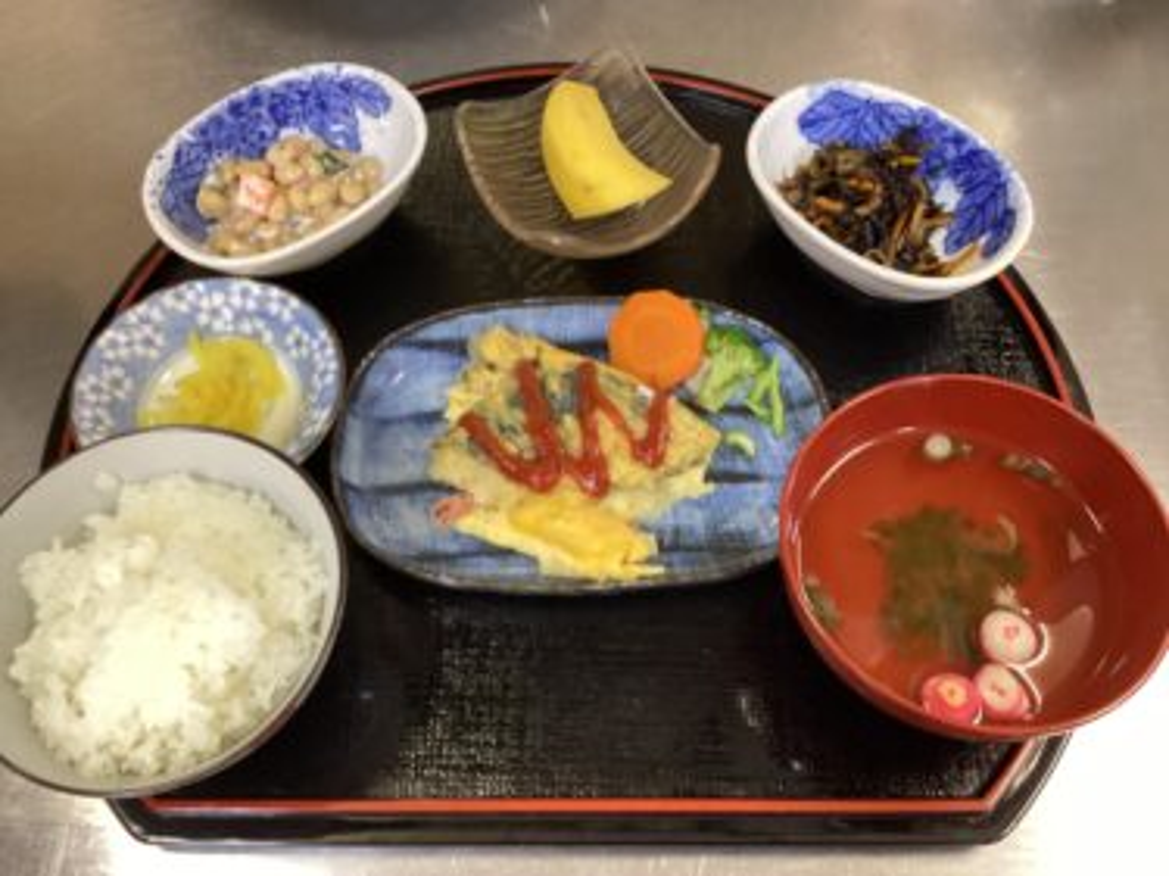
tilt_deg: -63.6
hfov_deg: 58.4
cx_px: 584
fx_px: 1047
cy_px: 438
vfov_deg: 45.4
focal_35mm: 31
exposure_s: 1/50
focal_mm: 3.3
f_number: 2.4
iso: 250
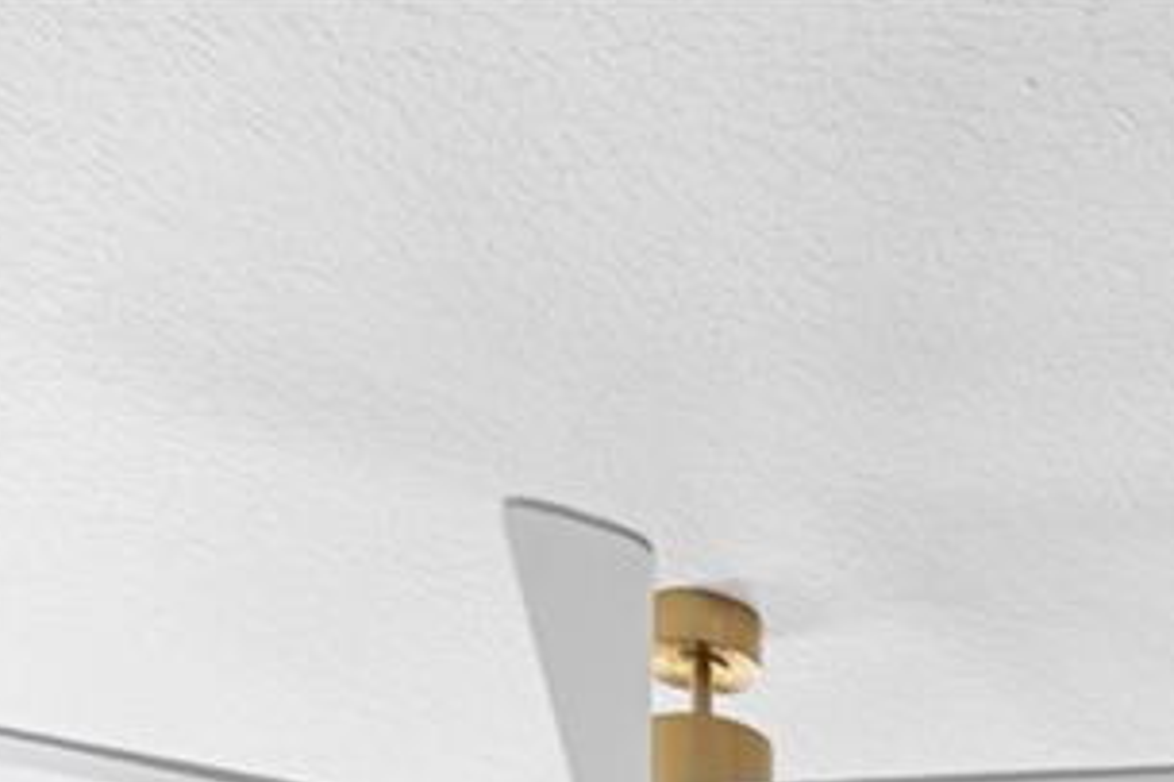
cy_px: 2038
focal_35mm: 84
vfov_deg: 12.0
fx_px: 2738
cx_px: 1570
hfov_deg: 21.6
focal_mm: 16
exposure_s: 1/1.67
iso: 200
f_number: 8
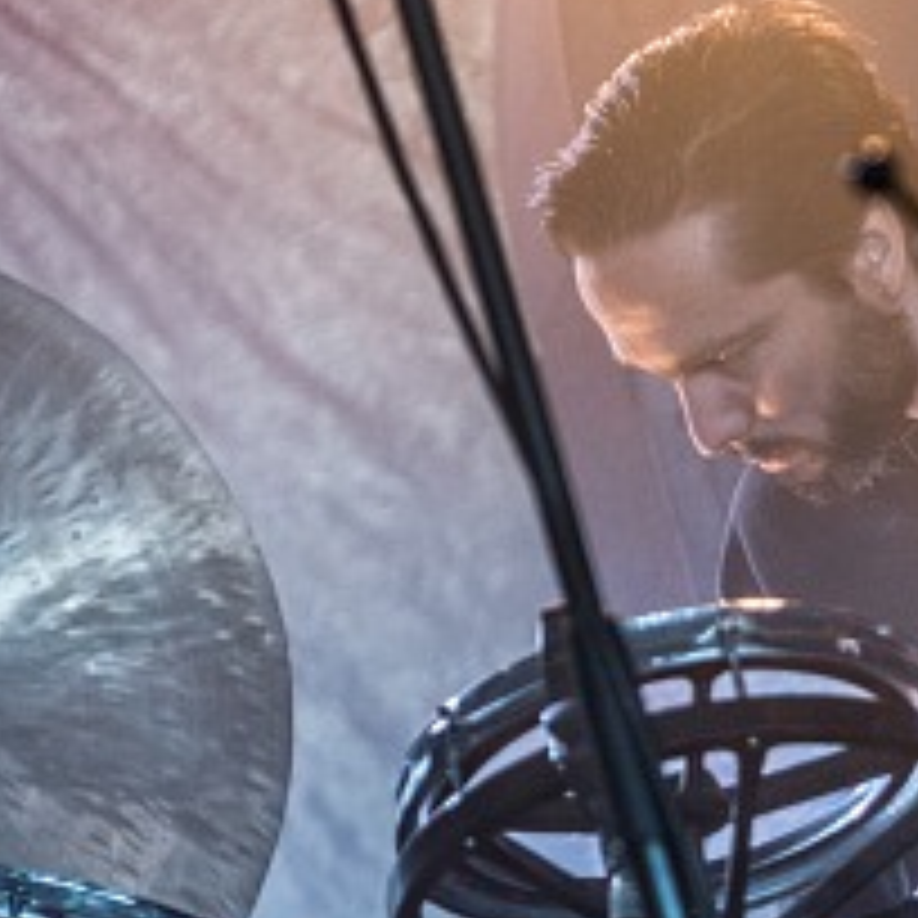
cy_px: 691
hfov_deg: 8.2
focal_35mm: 210
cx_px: 1143
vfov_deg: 8.3
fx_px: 6301
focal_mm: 70
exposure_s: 1/125
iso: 800
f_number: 2.8
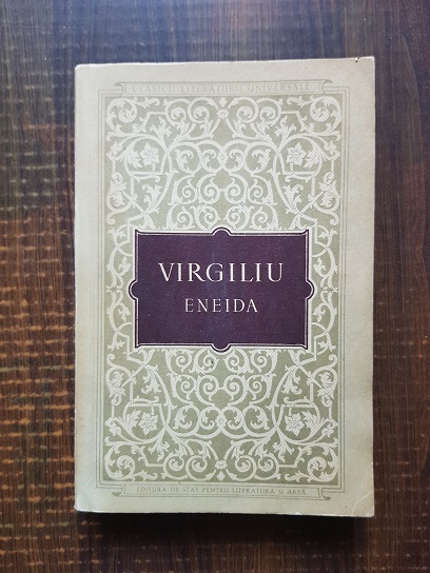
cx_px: 215
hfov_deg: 53.1
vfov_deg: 67.3
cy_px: 286
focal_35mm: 26
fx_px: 431
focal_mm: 4.3
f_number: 1.7
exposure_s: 1/10
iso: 200
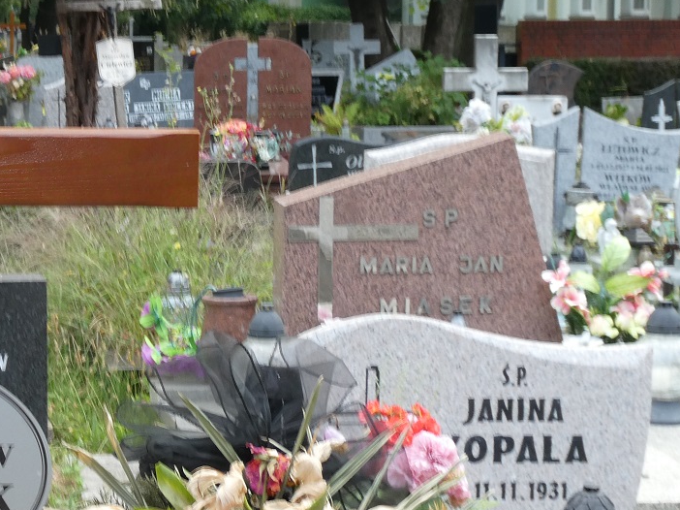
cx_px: -68
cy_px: 260
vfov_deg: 13.0
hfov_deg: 16.7
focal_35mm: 114
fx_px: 2239
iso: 80
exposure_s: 1/60
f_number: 4.1
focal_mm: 9
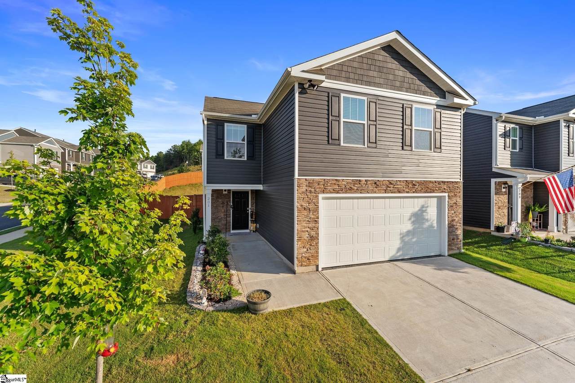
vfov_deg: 78.8
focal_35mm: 15
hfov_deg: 101.9
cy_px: 192
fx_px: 233
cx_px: 288
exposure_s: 1/800
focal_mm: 14.6
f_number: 5.6
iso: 400
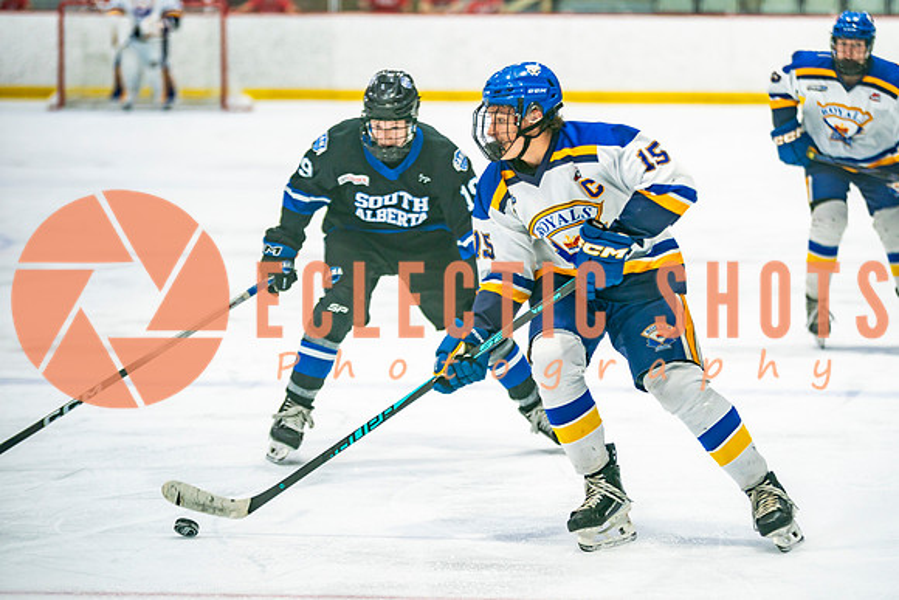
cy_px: 230
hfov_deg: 10.9
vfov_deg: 7.3
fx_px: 4695
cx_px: 555
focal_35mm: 188
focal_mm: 150
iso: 500
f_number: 2.8
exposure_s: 1/640
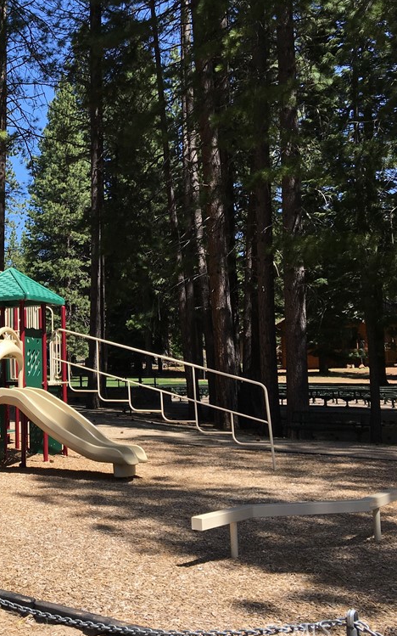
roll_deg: +0.3
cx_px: -25
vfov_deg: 47.2
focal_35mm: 42
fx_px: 727
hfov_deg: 28.2
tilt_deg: +4.5
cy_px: 318
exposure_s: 1/950
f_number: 2.2
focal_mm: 4.15
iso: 25
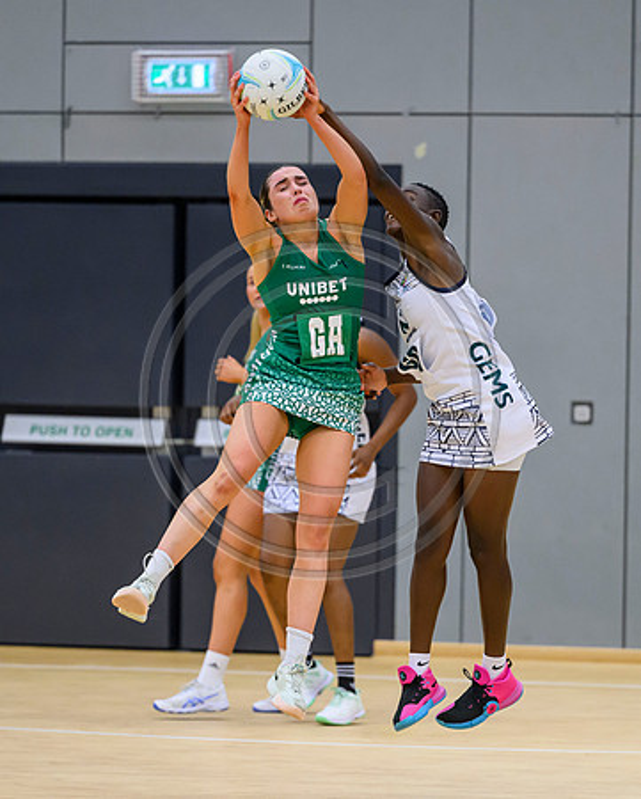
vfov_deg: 5.8
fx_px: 7827
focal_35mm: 331
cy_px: 387
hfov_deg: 4.7
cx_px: 391
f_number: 3.2
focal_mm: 200
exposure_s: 1/1000
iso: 4000
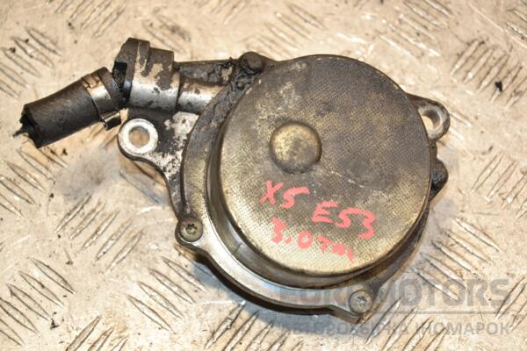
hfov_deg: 21.9
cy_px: 176
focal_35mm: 93
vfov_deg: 14.7
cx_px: 264
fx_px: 1361
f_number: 5.3
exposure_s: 1/125
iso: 800
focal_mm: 62
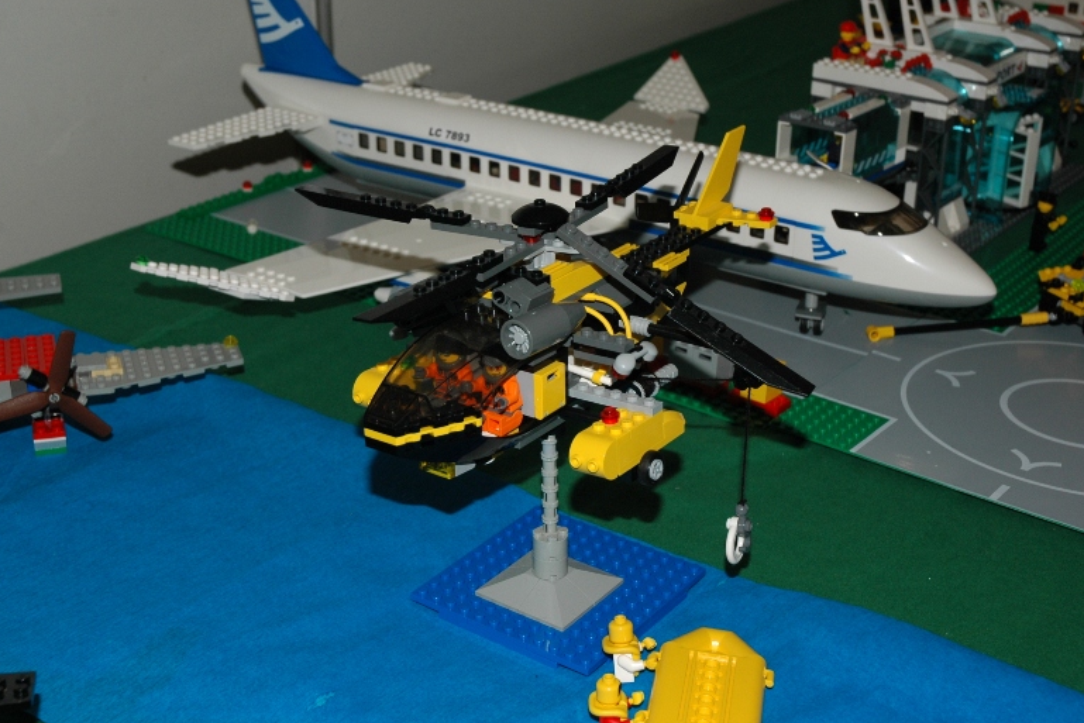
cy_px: 354
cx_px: 543
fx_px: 1642
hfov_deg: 36.5
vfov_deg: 24.8
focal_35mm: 55
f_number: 8
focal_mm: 35
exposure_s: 1/60
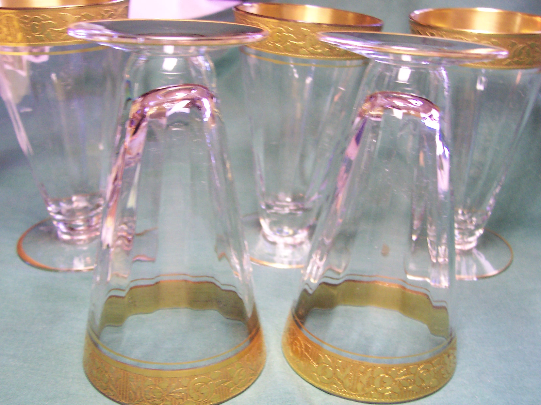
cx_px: 270
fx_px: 578
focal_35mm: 37
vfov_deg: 38.7
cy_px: 202
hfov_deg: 50.1
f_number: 2.8
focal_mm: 5.6
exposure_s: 1/20
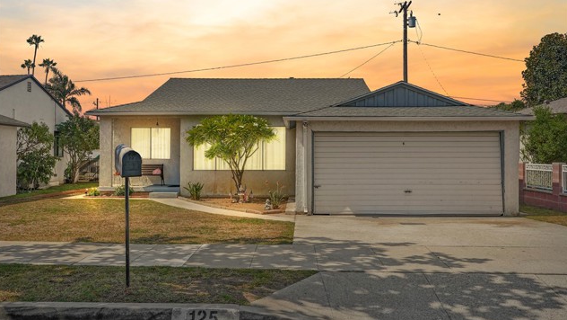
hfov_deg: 56.6
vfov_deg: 33.8
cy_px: 163
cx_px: 283
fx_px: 526
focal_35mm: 35
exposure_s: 1/125
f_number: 13
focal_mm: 33
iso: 100
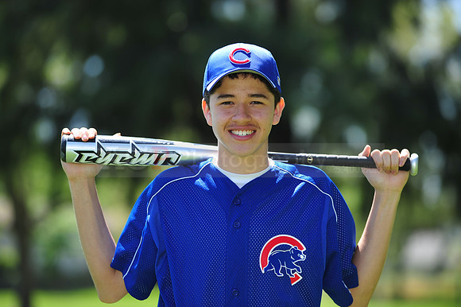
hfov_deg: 10.3
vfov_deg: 6.9
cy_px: 154
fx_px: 2560
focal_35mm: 200
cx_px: 230
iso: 200
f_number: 4.5
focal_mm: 200
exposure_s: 1/640
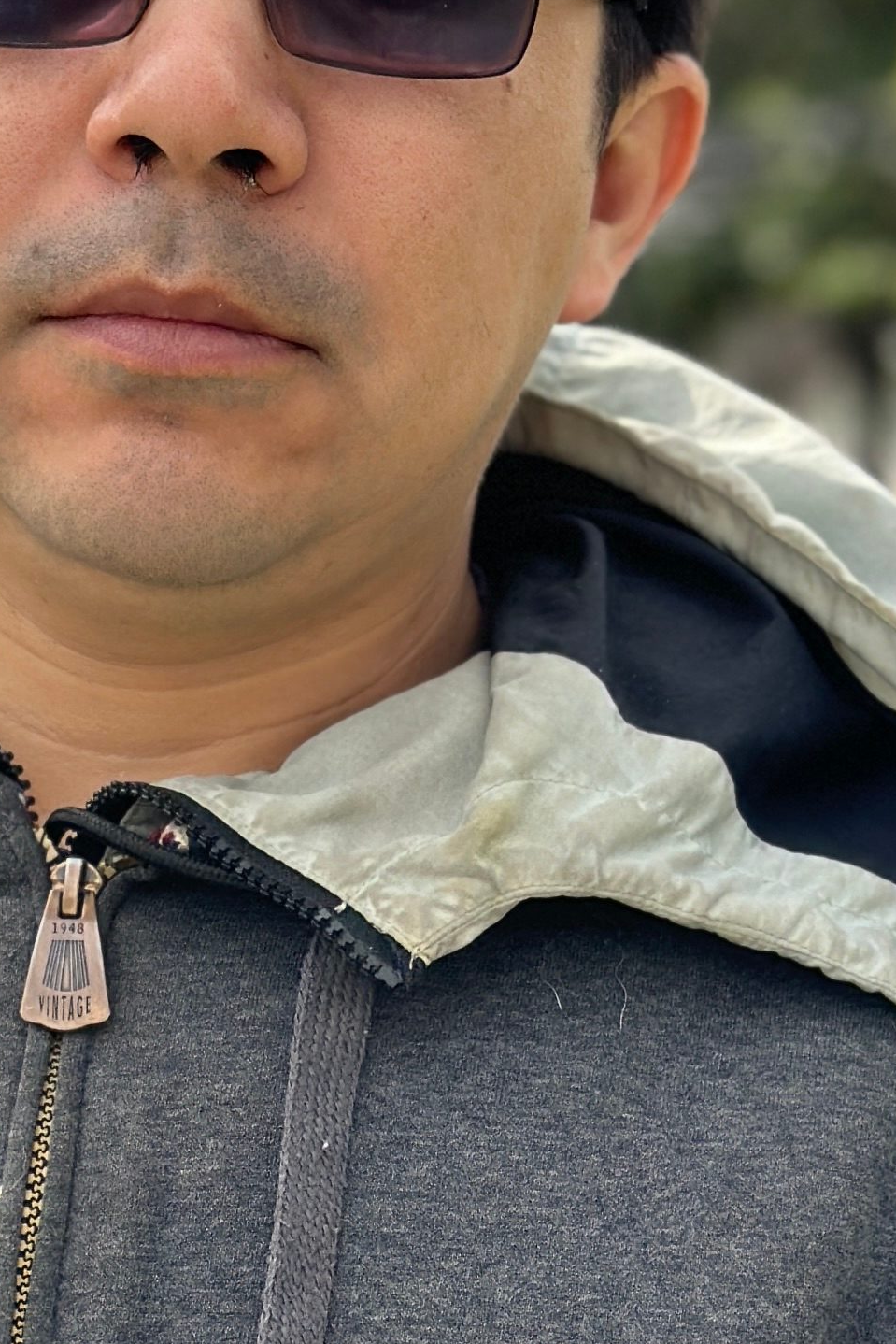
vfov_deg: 14.6
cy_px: 912
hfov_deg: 9.8
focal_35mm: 140
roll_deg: +0.9
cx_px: 99
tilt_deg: -4.3
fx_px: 5225
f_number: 1.78
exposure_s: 1/1242
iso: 80
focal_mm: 6.86
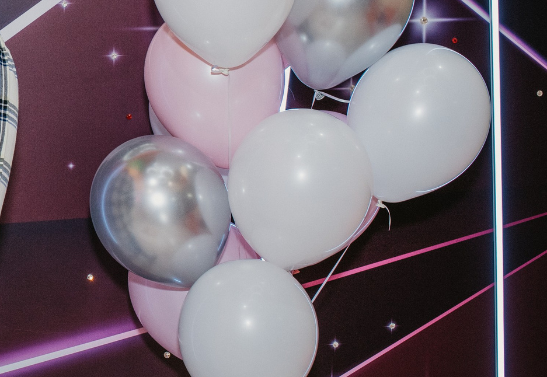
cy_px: 89
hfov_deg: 18.7
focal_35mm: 101
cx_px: -143
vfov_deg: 13.8
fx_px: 1551
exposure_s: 1/160
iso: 320
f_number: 4.5
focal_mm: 35
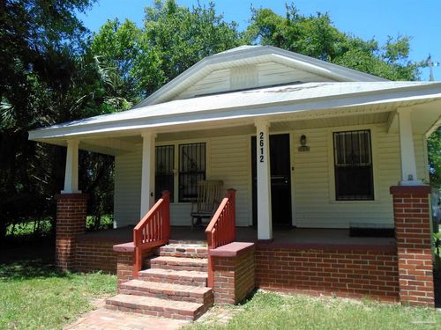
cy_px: 165
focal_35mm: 26
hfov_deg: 67.3
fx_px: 331
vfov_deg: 53.1
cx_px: 220
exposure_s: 1/500
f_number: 3.2
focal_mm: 4.6
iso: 100
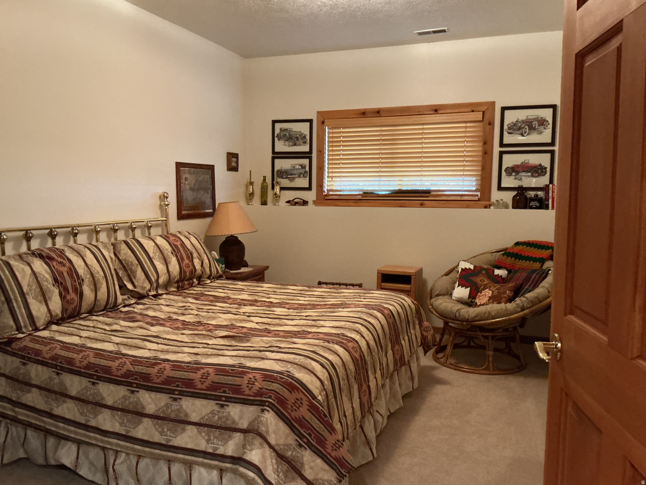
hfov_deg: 61.7
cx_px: 323
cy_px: 242
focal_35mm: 29
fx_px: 541
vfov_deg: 48.2
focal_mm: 3
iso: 400
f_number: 1.8
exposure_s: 1/30
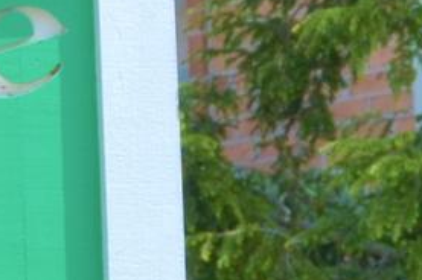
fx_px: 3899
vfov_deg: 4.1
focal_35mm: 333
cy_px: -194
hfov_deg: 6.1
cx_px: -373
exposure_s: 1/640
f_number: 4.2
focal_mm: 30
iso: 100
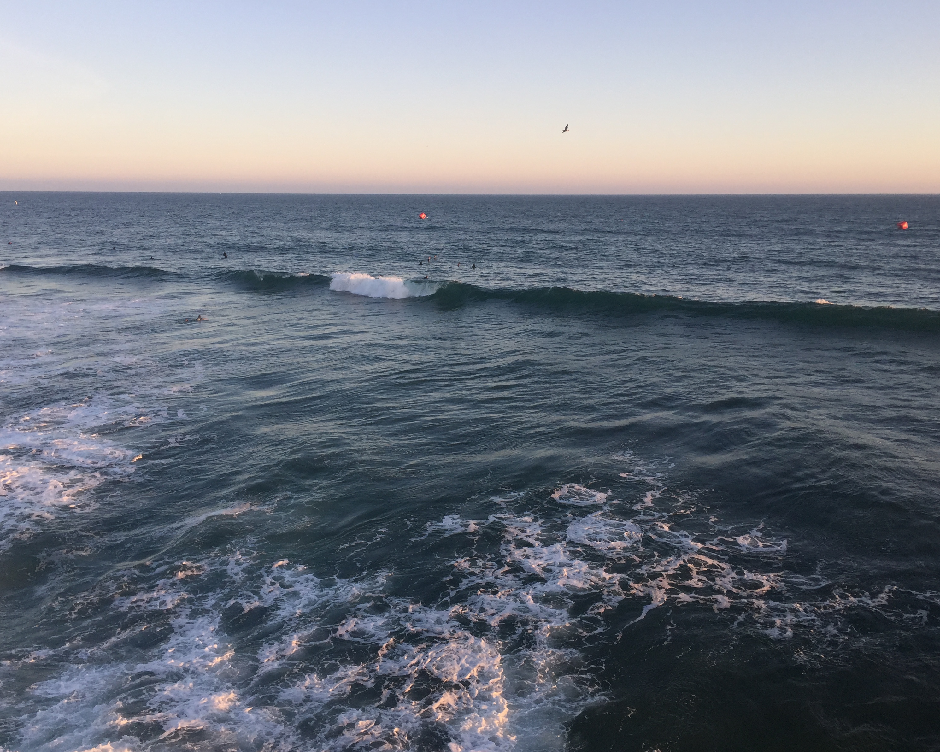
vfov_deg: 47.1
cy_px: 369
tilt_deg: -10.2
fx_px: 862
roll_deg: -1.7
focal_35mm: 31
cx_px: 459
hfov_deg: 57.2
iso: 32
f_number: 2.2
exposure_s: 1/501
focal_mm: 4.15
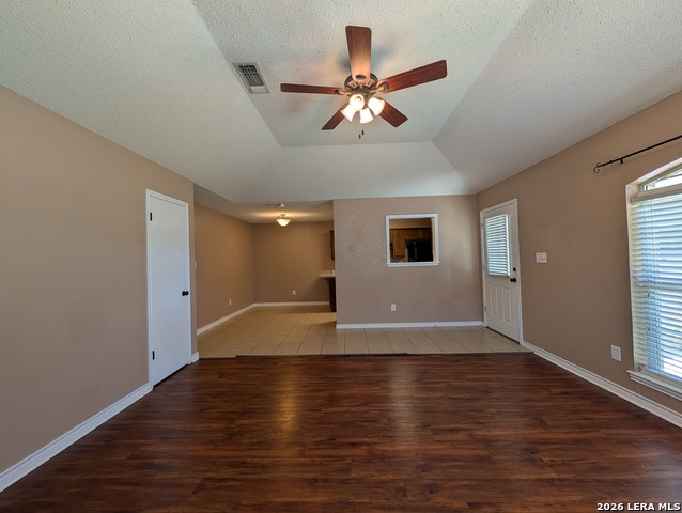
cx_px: 341
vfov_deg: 94.6
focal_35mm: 12
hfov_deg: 110.5
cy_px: 256
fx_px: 237
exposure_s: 1/120
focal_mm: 2.02
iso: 51
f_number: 1.7
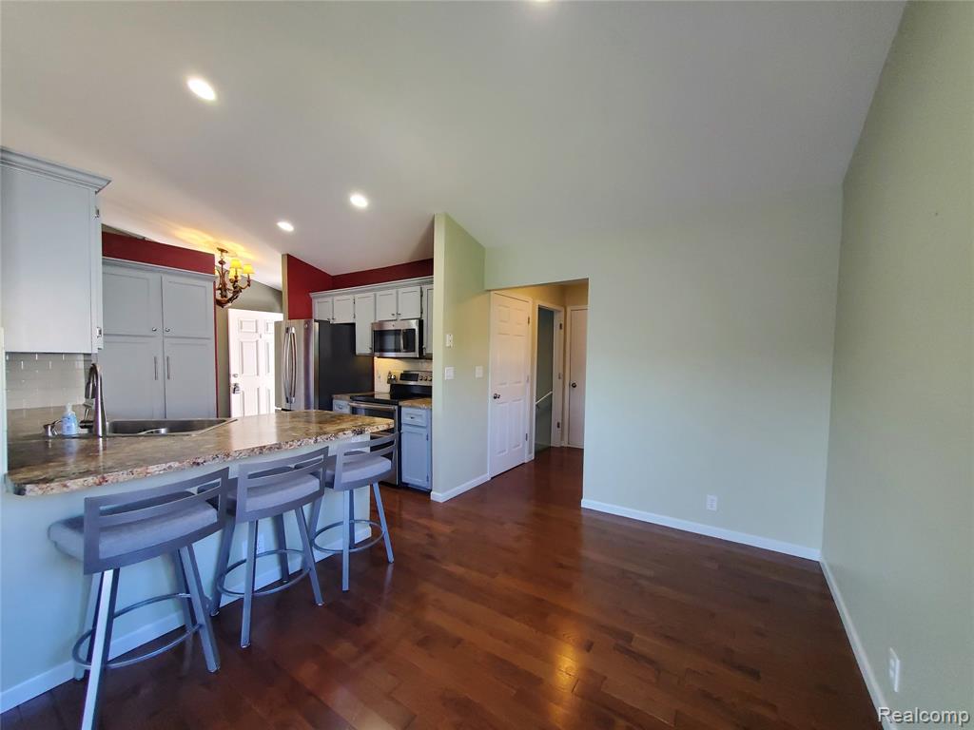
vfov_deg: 89.9
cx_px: 487
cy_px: 365
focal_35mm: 13
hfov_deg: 106.2
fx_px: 366
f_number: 2.2
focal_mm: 1.8
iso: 320
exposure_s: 1/60
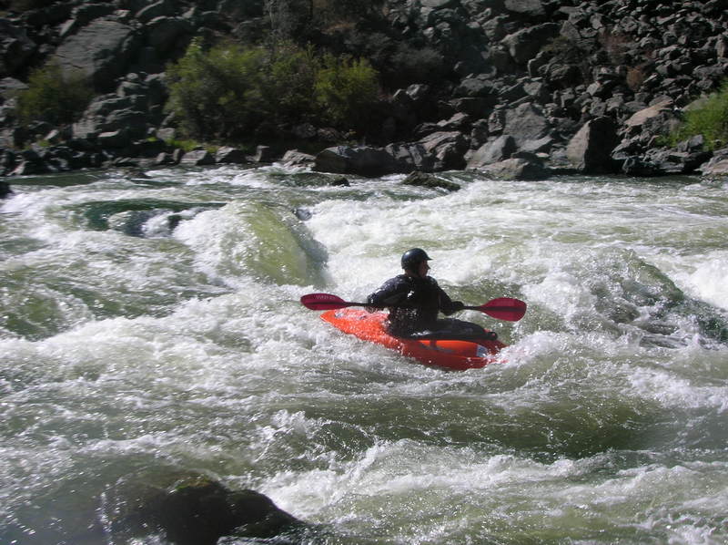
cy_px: 272
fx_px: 1050
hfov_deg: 38.2
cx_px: 364
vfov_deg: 29.0
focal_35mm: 50
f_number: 5.6
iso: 50
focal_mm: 8.4
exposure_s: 1/386
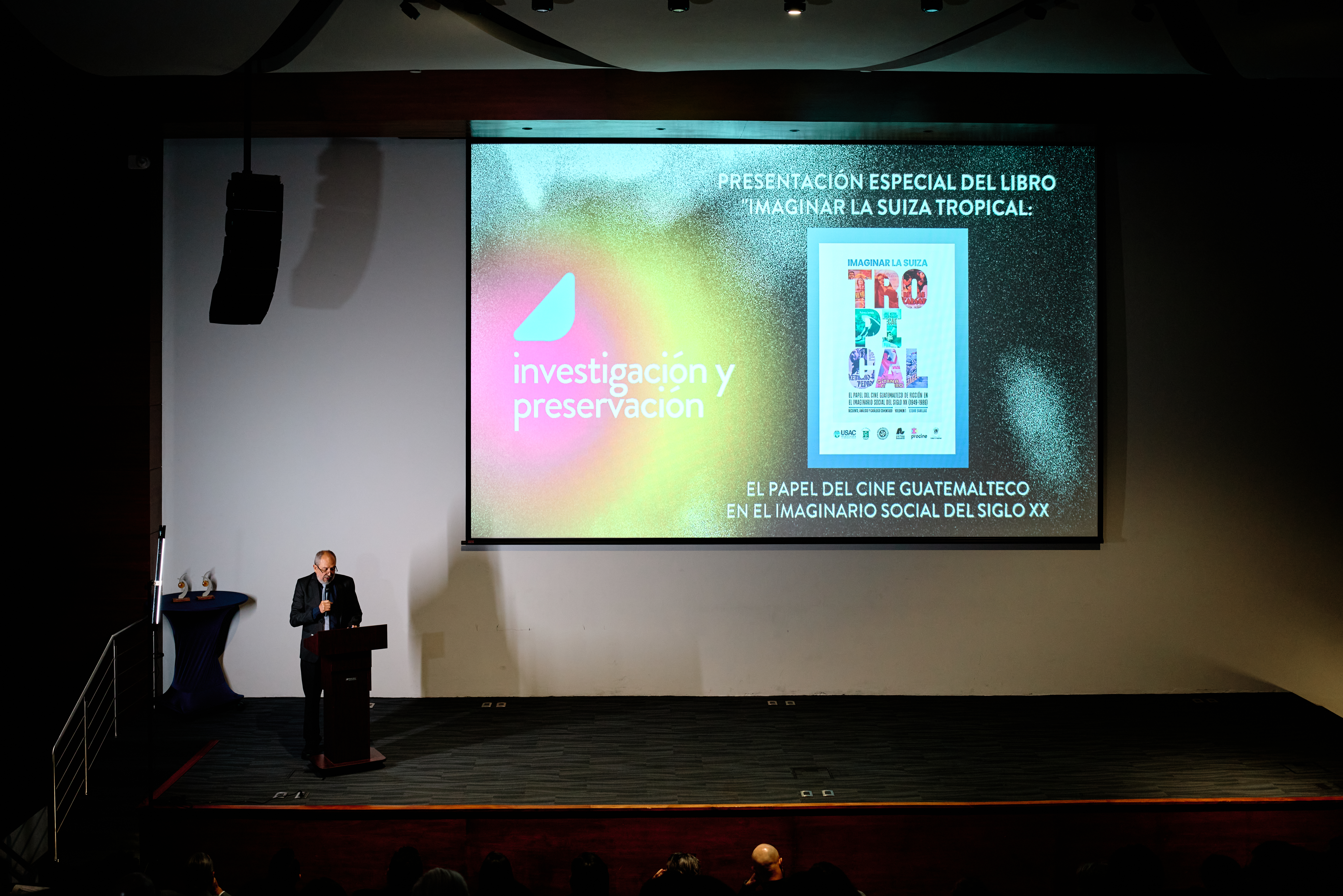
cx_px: 672
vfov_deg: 37.9
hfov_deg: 54.4
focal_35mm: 35
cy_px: 448
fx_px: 1306
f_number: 2.8
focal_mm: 35
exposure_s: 1/80
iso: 1600
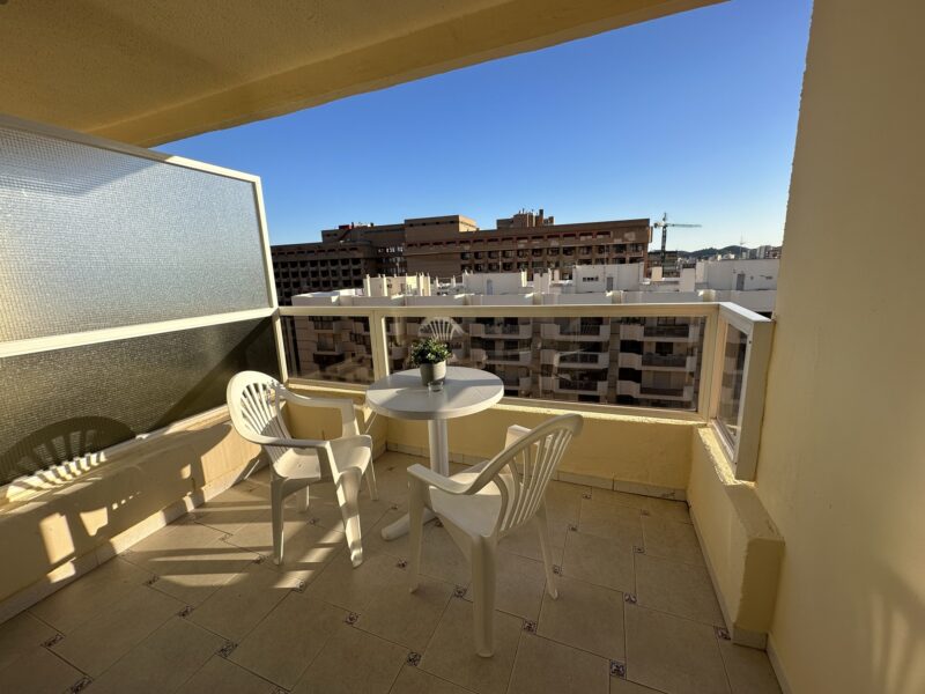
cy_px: 347
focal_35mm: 14
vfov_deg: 85.7
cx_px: 462
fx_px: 374
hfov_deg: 102.1
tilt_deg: -11.9
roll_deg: +3.5
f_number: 2.2
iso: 50
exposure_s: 1/1082
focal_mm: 2.22
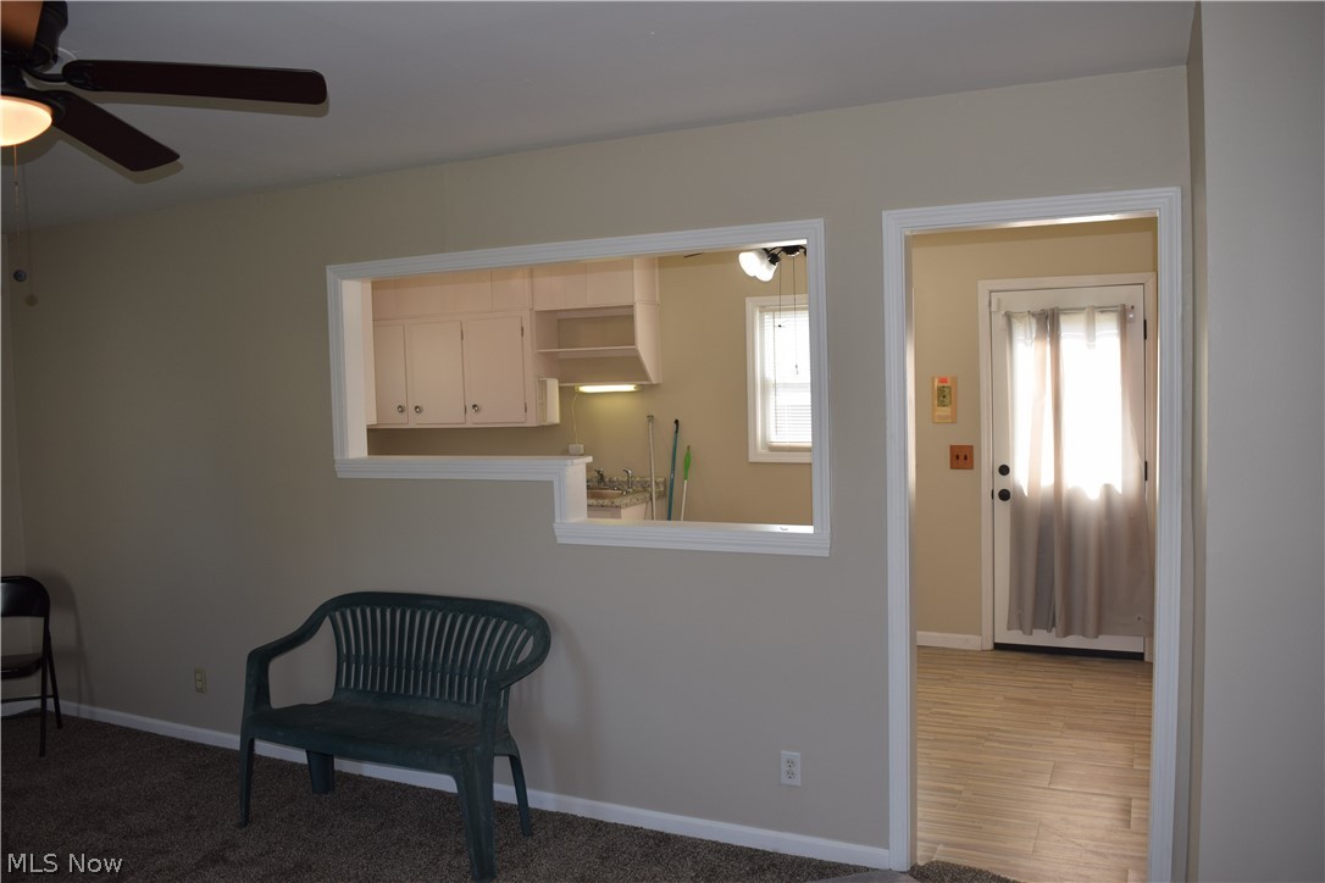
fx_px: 994
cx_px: 662
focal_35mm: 27
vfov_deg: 47.9
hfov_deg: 67.4
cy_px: 442
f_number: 5.6
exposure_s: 1/125
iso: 280
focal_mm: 18
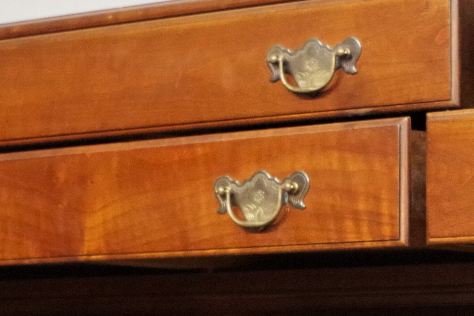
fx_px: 2080
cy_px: 416
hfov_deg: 13.0
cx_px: 331
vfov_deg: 8.6
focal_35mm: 158
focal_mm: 24.38
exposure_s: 1/60
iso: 3200
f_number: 4
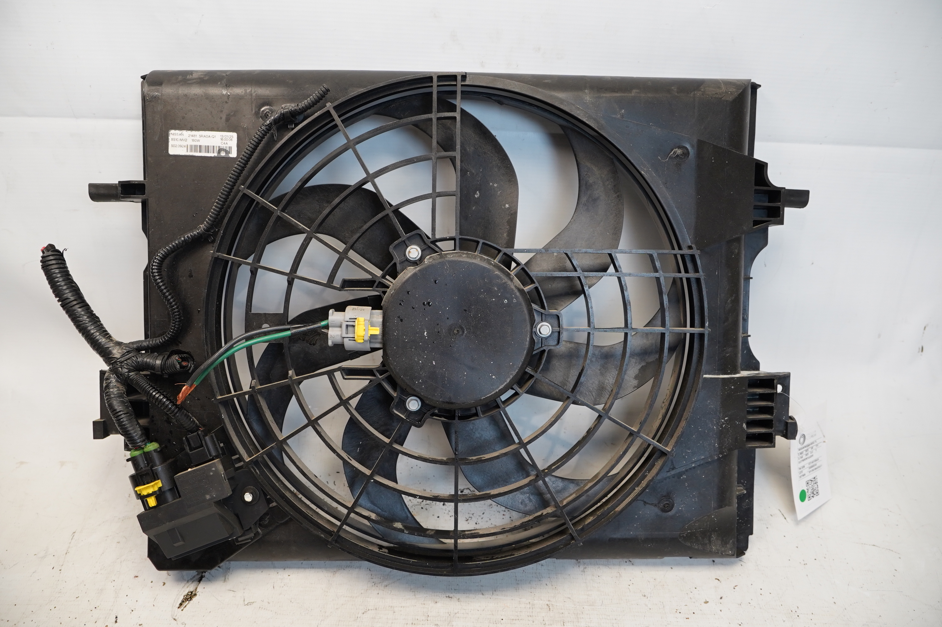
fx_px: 627
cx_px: 471
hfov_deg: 73.8
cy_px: 314
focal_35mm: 24
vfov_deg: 53.0
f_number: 4
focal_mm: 16
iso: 800
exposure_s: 1/160
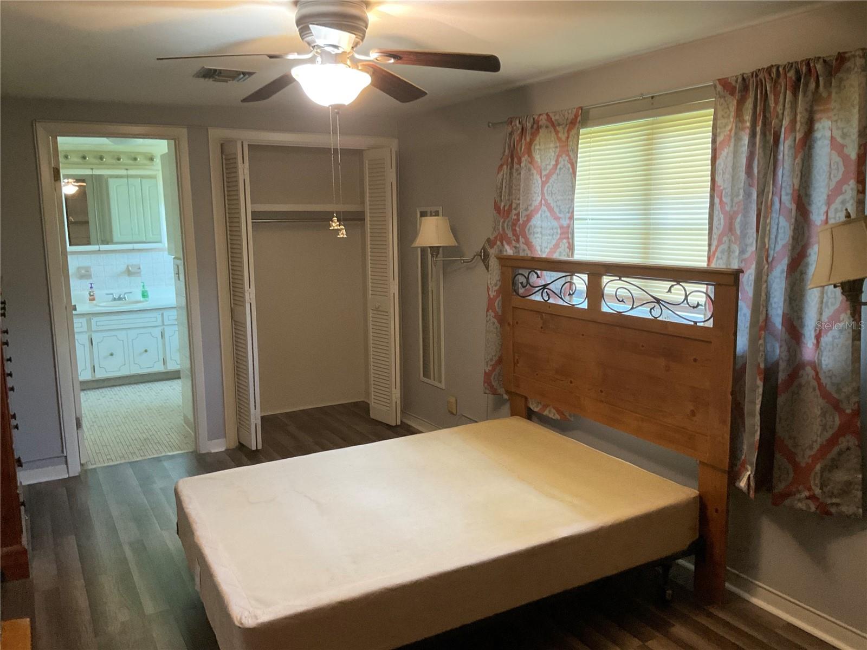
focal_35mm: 29
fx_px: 726
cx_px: 434
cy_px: 325
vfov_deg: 48.2
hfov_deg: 61.7
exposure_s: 1/60
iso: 250
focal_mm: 3
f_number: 1.8
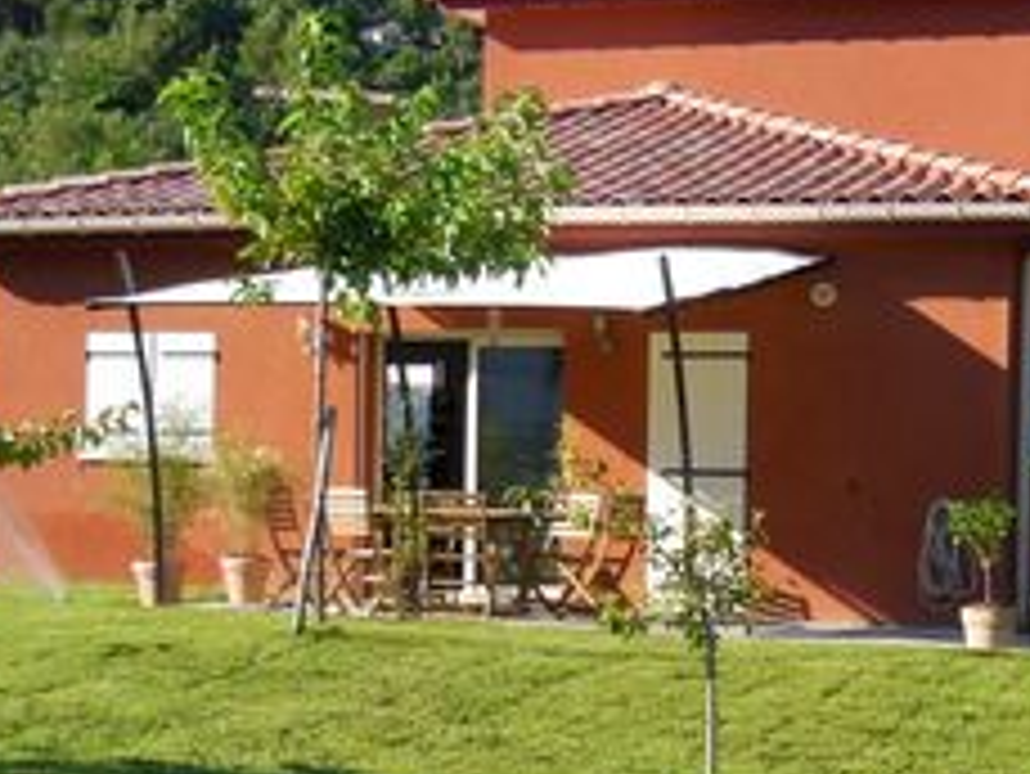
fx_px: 3037
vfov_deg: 14.5
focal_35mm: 102
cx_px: 643
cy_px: 554
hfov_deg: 19.2
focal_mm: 6.9
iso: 125
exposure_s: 1/500
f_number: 4.1
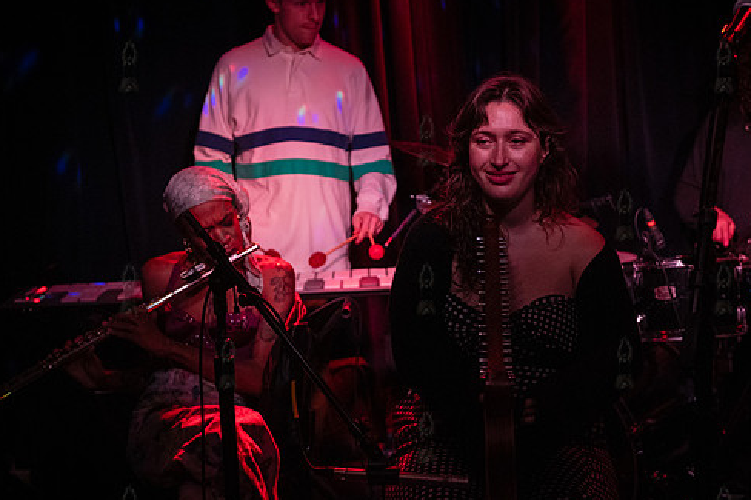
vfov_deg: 23.7
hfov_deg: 35.0
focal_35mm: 57
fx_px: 1189
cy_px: 288
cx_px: 425
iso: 12800
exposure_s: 1/250
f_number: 3.5
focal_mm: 48
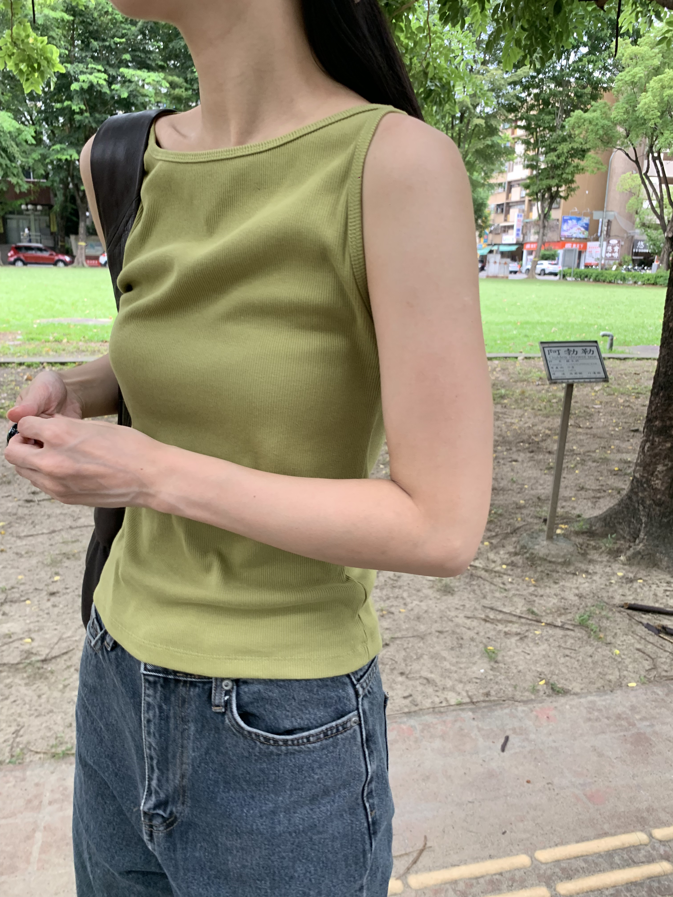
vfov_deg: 67.3
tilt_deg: -20.5
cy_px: 448
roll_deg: -0.5
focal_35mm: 26
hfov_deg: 53.1
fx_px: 674
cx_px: 336
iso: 100
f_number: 1.8
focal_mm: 4.25
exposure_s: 1/112
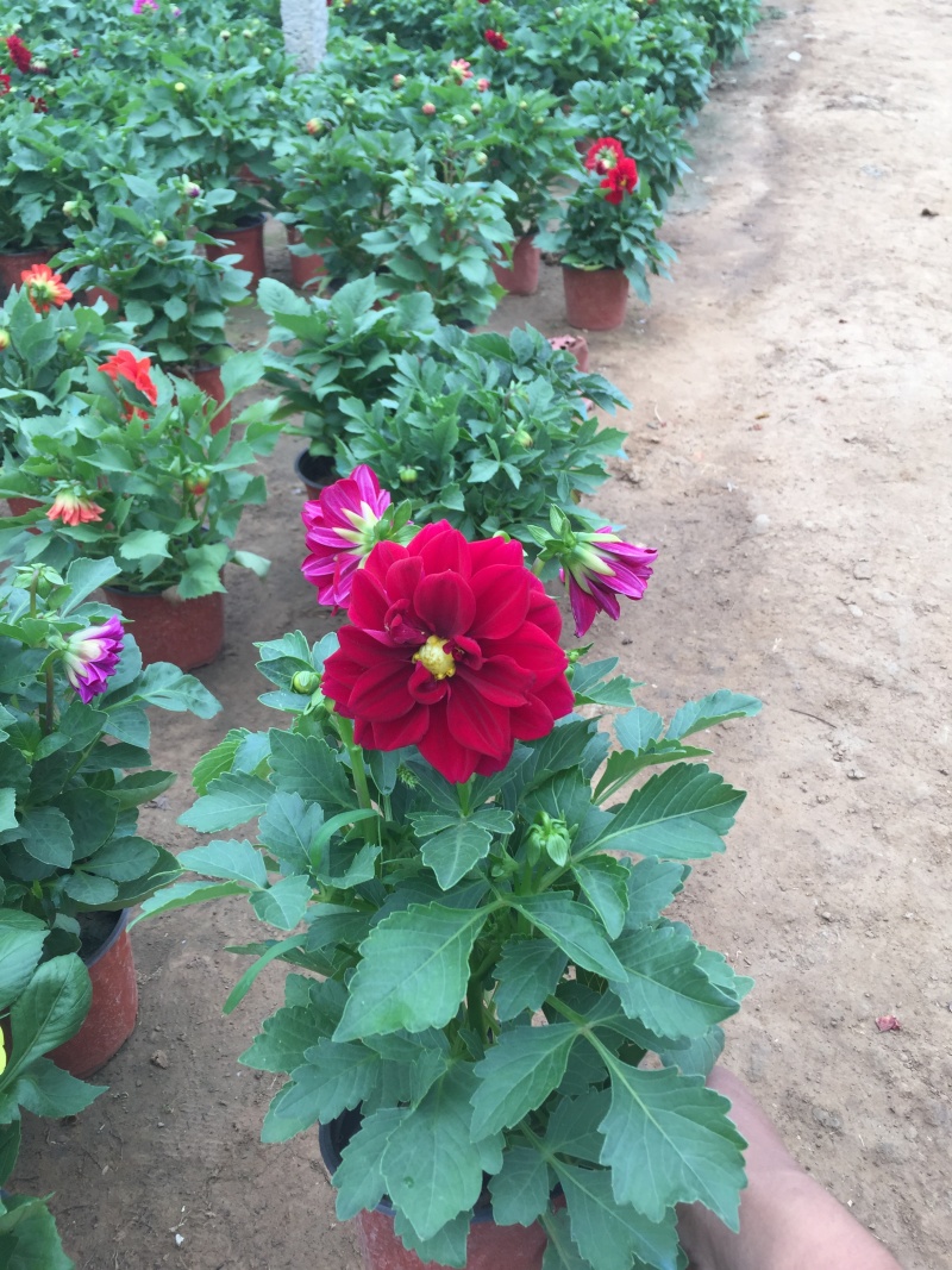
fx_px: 1064
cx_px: 476
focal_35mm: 29
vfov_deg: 61.7
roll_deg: -0.4
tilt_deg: -34.8
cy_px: 635
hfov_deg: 48.2
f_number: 2.2
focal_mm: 4.15
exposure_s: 1/253
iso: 32
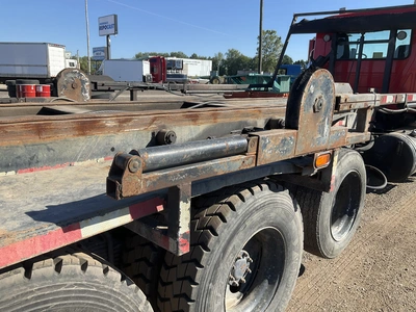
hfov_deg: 61.7
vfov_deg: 48.2
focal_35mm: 29
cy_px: 156
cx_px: 208
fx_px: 349
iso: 25
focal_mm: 3
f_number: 1.8
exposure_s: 1/929
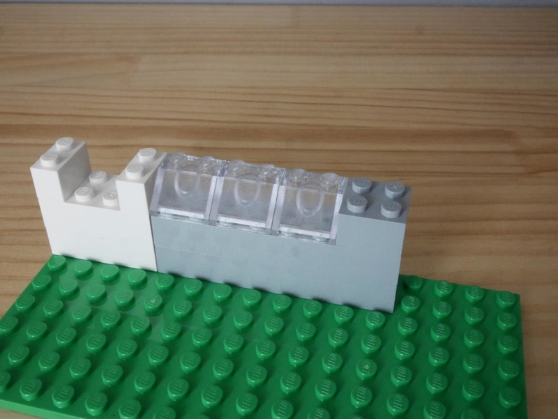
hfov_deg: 46.8
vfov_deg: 36.0
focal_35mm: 40
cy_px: 210
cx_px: 279
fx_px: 645
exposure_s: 1/60
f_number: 14
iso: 3200
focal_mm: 20
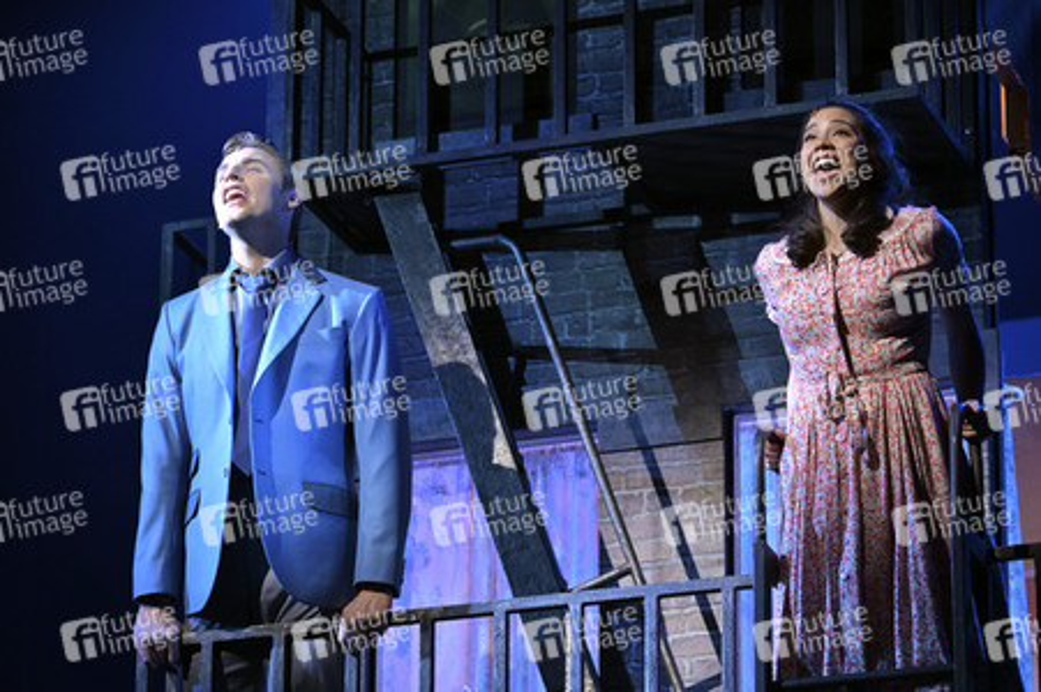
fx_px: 4479
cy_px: 346
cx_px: 520
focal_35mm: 155
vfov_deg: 8.8
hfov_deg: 13.3
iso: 1600
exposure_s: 1/100
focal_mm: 155
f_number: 5.3
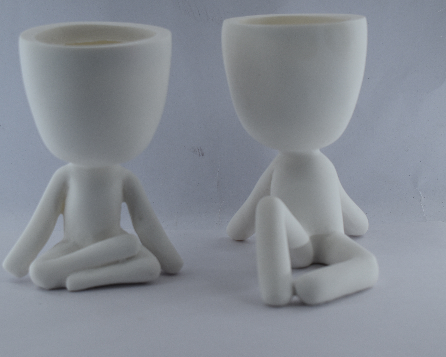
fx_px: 1030
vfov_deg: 19.7
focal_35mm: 78
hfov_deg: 24.4
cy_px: 179
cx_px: 191
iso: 200
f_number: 7.1
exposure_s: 1/250
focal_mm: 46
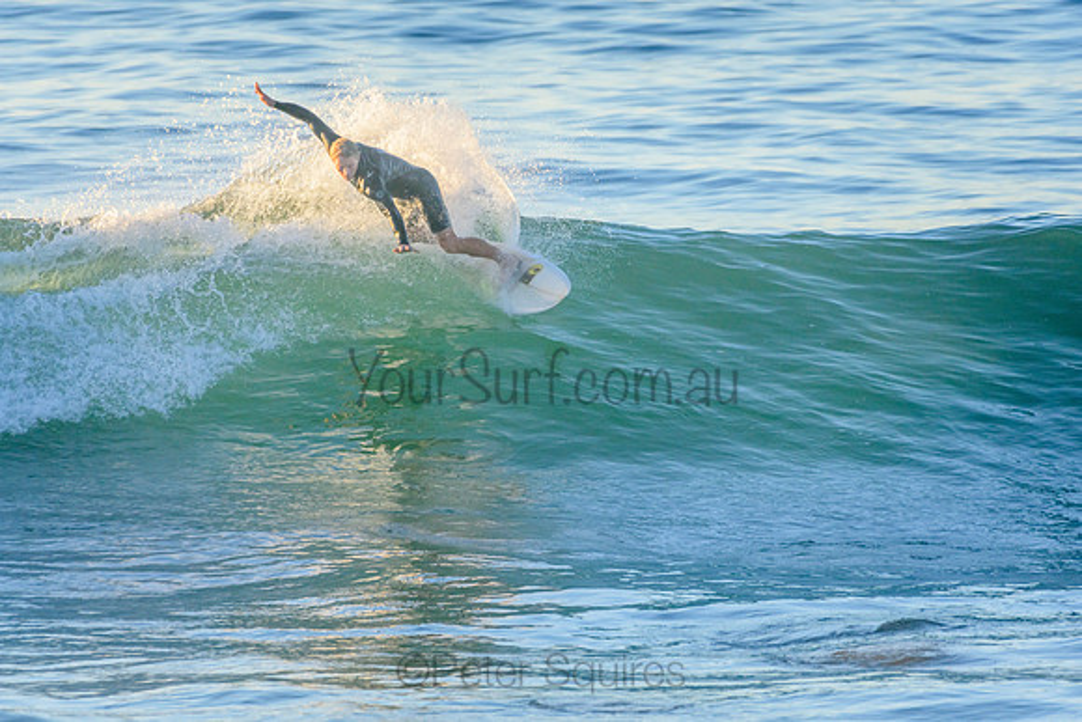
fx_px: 22552
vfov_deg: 1.8
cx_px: 541
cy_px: 361
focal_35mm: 750
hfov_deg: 2.7
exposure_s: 1/1250
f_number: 5.6
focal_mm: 500
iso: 640
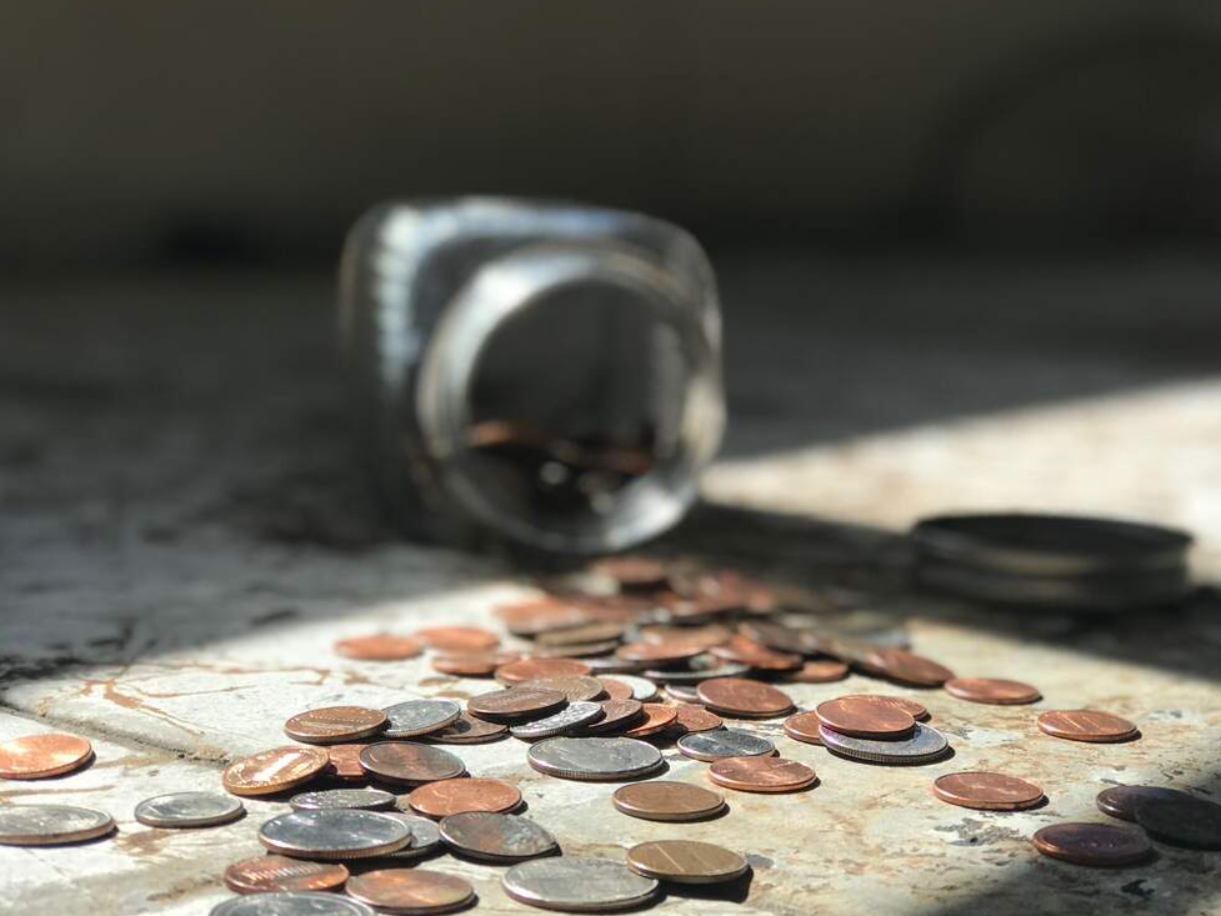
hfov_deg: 27.8
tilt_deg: -4.5
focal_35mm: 70
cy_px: 511
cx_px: 649
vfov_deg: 21.0
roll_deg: +0.0
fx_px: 2469
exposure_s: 1/725
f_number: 2.8
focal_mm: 6.6
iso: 20
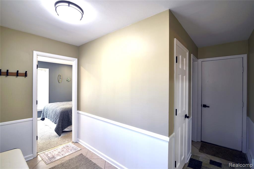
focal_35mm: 16
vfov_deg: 73.7
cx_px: 127
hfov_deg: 96.8
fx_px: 113
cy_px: 84
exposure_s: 1/13
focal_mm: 16
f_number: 9
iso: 400
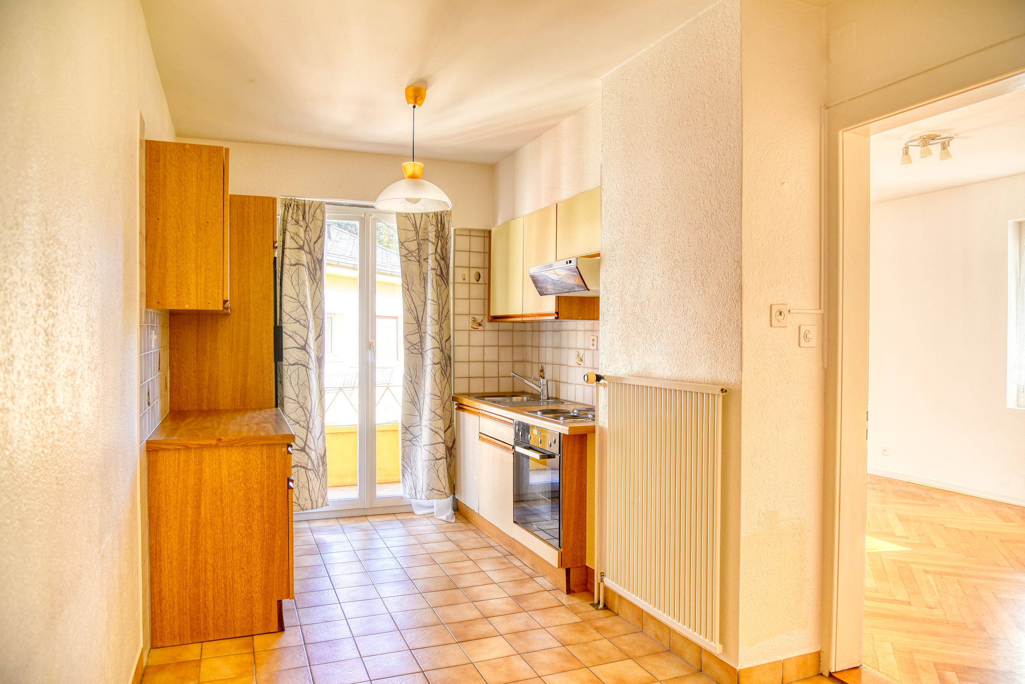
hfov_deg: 73.7
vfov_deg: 53.2
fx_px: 684
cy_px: 342
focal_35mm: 24
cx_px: 512
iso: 250
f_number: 8
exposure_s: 1/250
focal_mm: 24
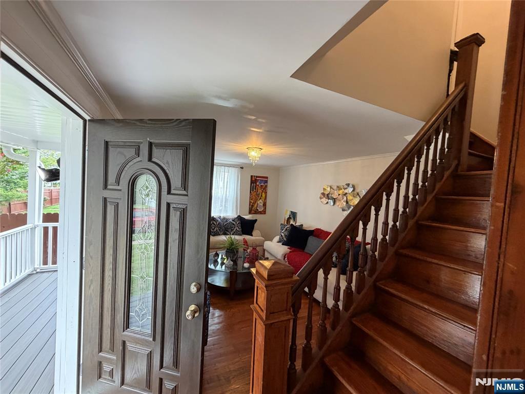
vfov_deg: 85.7
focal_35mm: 14
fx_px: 212
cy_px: 197
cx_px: 262
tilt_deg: +2.4
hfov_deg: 102.1
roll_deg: -3.7
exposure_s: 1/60
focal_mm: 2.22
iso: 320
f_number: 2.2
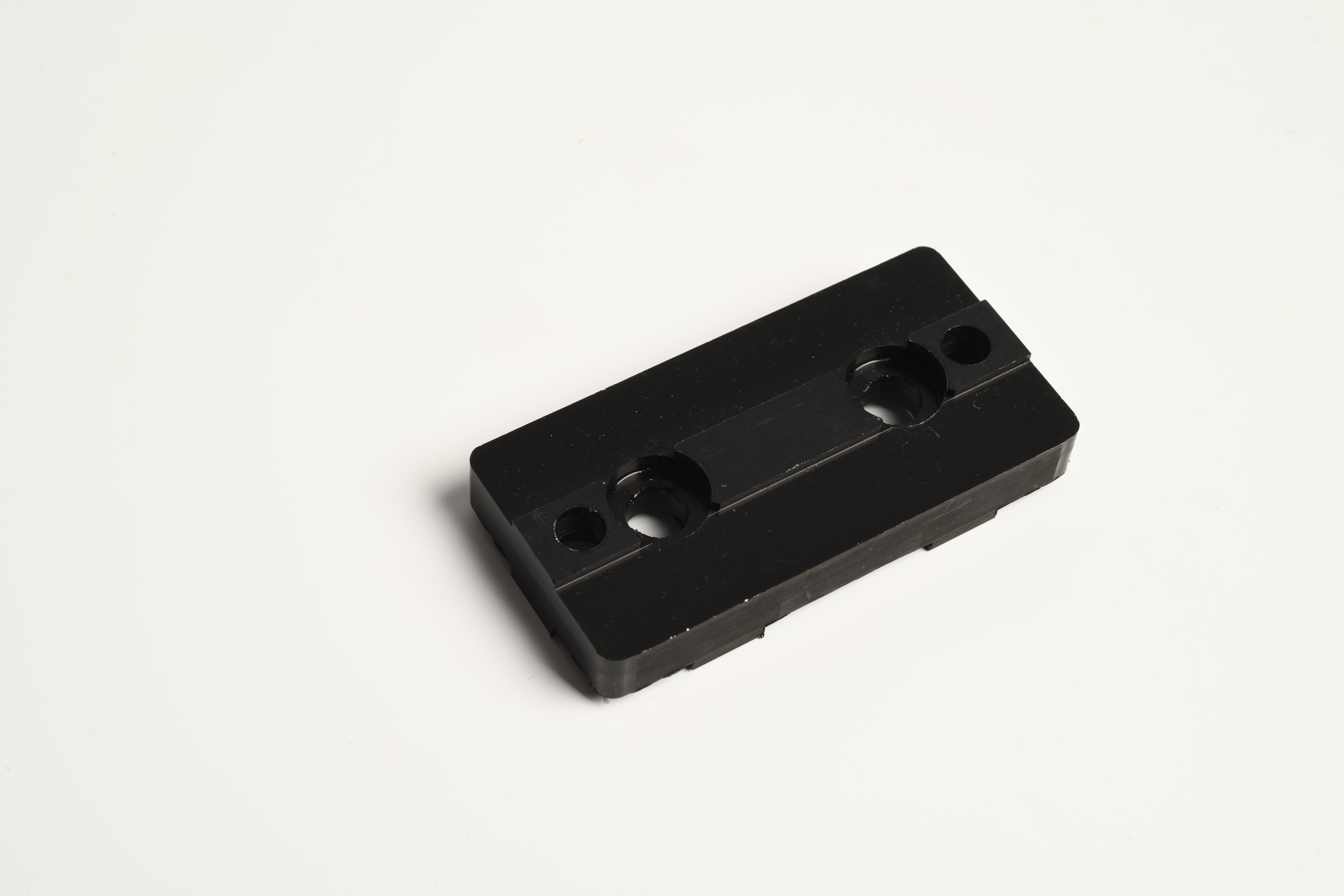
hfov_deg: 33.4
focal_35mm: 60
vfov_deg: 22.6
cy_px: 448
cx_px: 672
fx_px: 2240
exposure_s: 1/125
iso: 400
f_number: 18
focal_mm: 60
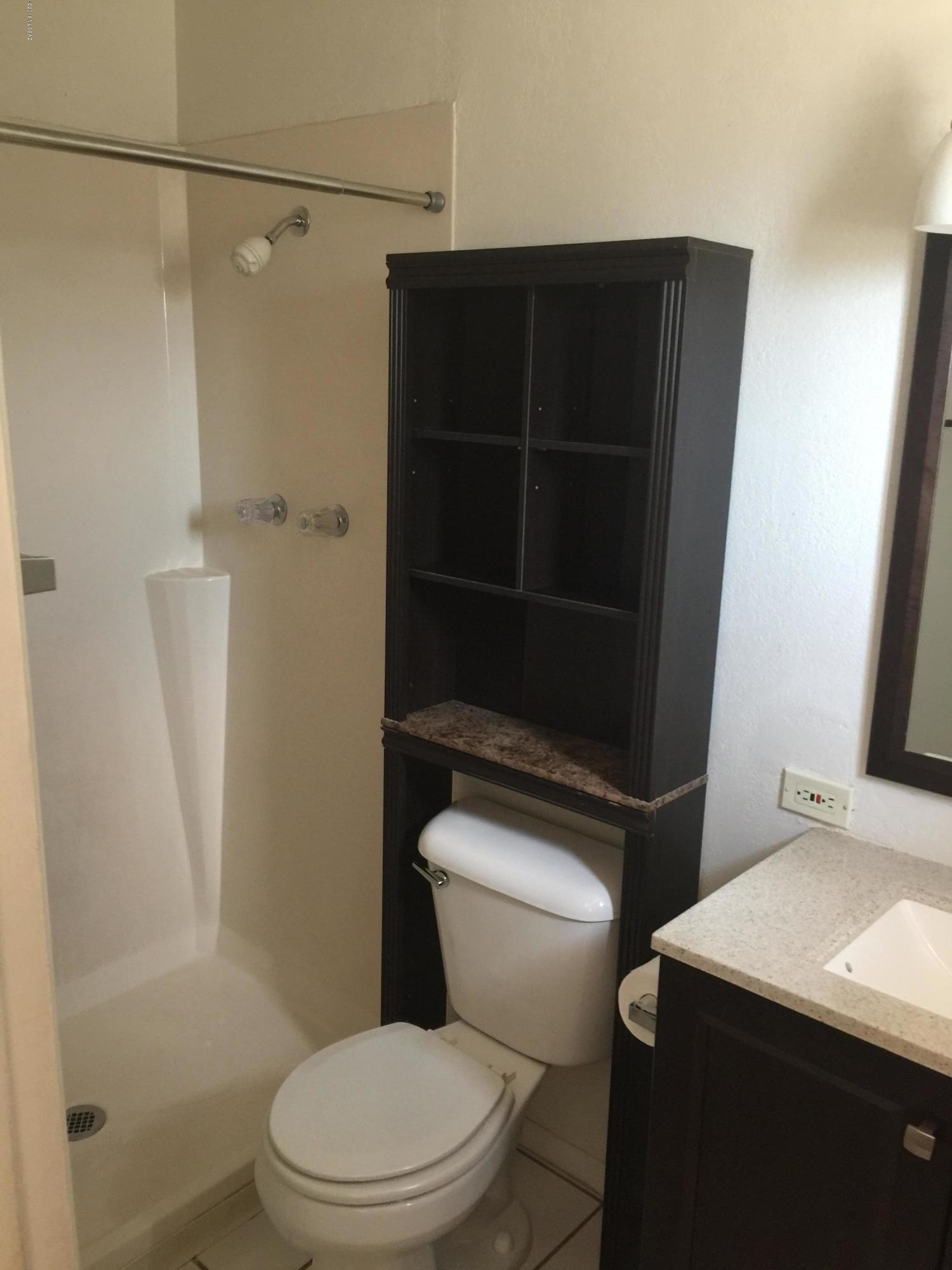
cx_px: 476
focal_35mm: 29
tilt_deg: -13.6
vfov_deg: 61.7
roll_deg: -0.7
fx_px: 1063
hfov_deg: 48.2
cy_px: 635
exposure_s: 1/15
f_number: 2.2
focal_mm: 4.15
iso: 80
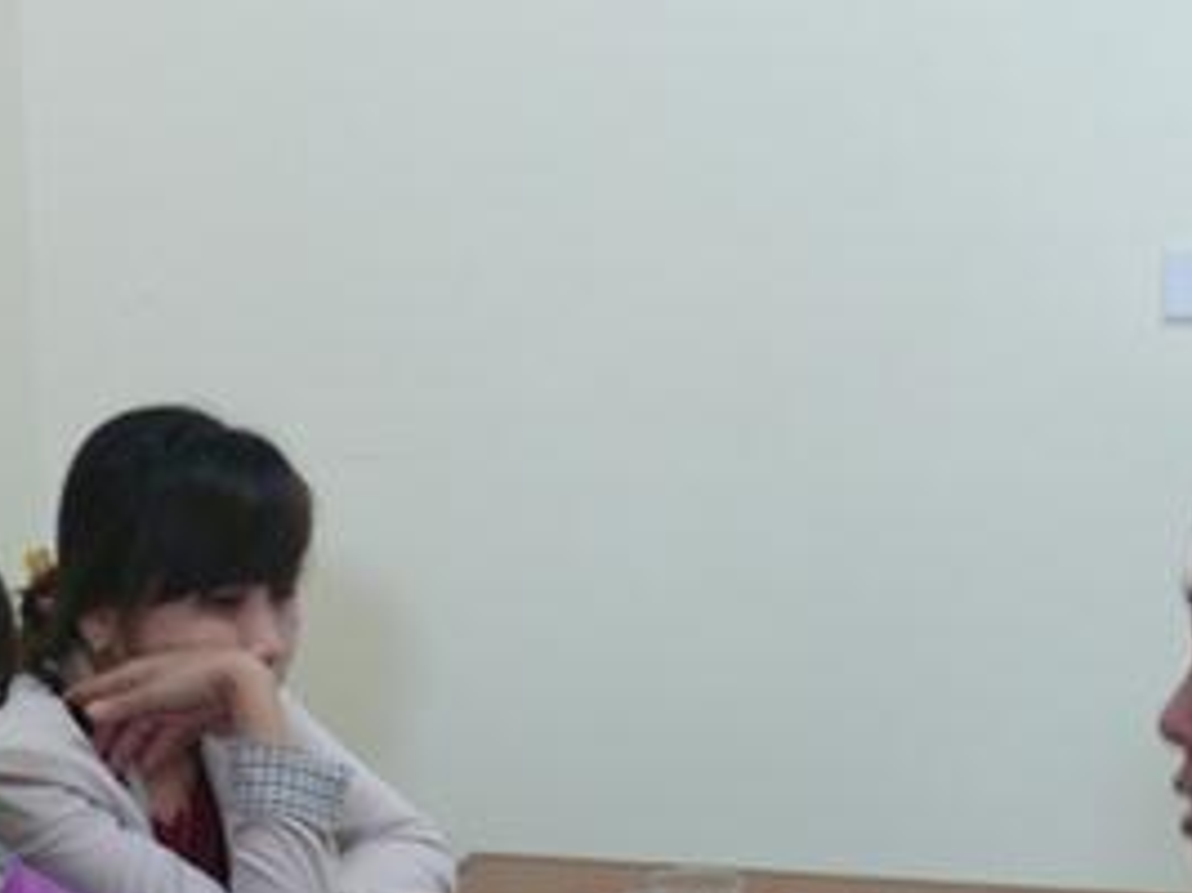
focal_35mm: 111
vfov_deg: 13.2
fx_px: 3821
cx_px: 500
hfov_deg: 17.7
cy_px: 764
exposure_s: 1/30
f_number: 3.2
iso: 200
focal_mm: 10
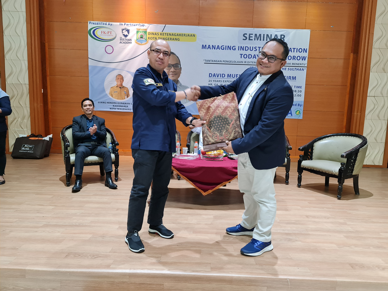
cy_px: 146
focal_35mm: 25
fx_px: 280
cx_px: 194
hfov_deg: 69.4
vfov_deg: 54.9
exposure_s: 1/50
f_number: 1.8
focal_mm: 7
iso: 500
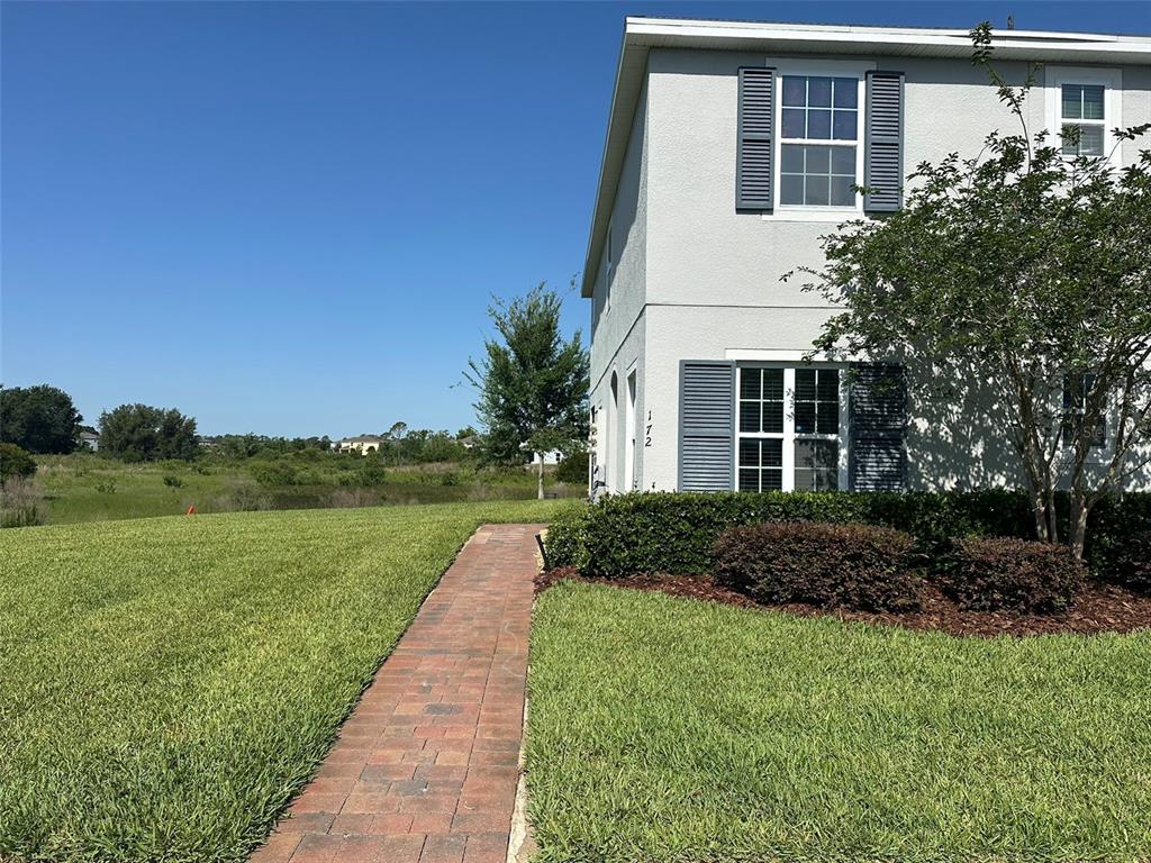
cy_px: 432
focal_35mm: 24
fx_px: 798
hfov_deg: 71.6
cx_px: 576
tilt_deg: +2.1
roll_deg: -1.5
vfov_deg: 56.8
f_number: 1.78
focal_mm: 6.86
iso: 80
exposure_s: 1/7042
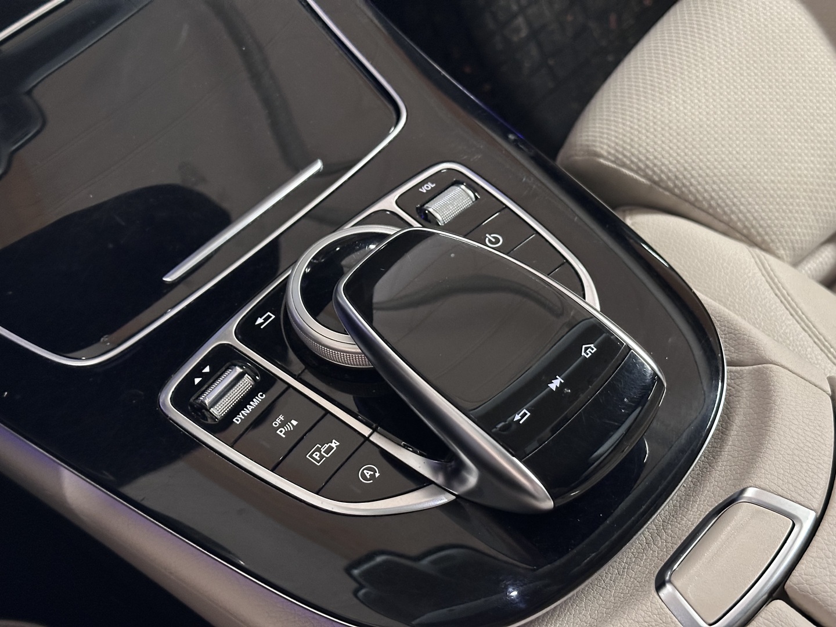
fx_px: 1159
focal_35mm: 48
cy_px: 314
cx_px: 418
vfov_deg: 30.3
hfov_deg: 39.7
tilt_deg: -58.5
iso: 640
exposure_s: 1/26
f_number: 1.78
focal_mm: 6.86
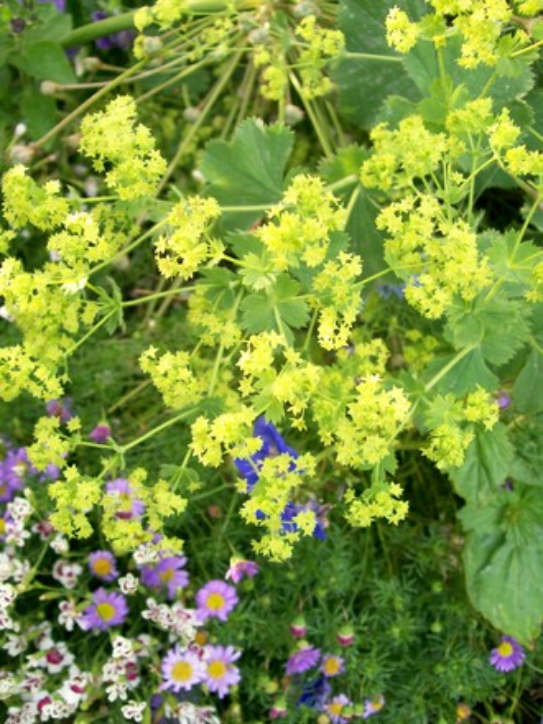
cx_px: 272
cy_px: 362
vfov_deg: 51.4
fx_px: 753
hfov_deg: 39.7
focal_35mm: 36
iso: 80
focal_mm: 6
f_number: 2.7
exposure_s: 1/81.3
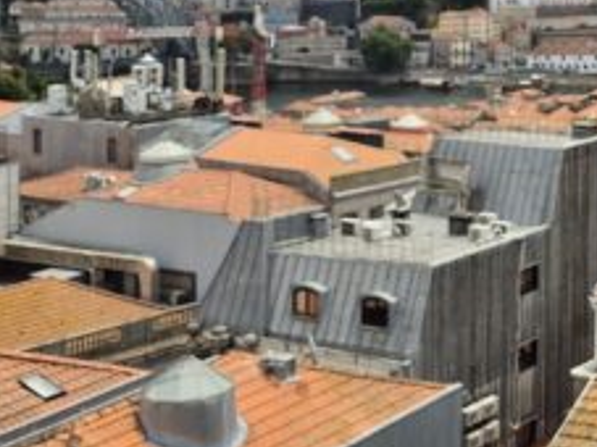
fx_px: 1396
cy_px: -47
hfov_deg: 21.6
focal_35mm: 81
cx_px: 794
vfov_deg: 17.6
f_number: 1.8
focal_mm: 5.4
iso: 25
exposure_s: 1/2760
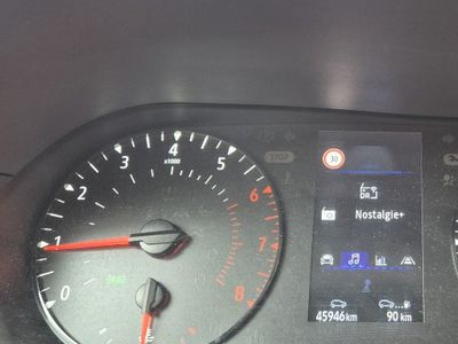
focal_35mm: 46
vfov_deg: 31.4
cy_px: 139
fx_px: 609
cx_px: 403
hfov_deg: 38.7
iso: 320
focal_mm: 5.4
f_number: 1.8
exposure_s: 1/100
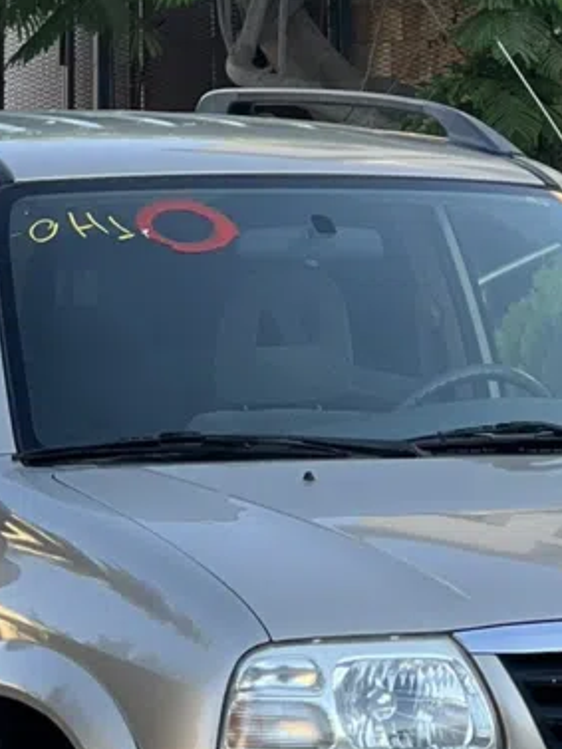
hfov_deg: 5.3
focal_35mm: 279
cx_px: 304
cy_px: 84
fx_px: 6036
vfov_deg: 7.1
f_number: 2.8
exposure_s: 1/121
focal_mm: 9
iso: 50
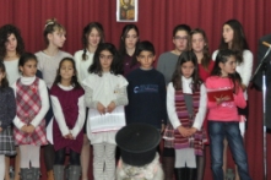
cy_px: 107
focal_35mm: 134
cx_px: 147
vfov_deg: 10.2
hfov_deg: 15.3
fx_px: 1008
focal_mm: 44
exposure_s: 1/60
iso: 800
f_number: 4.5
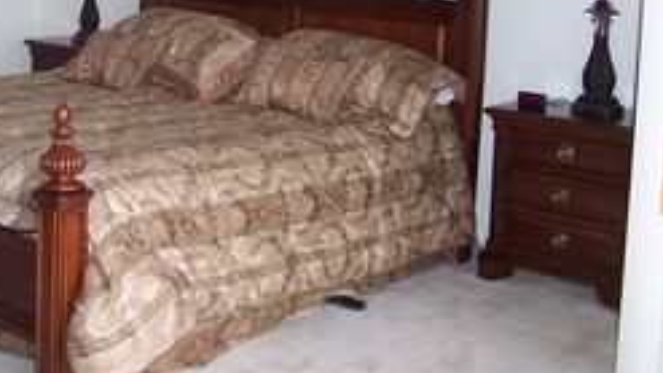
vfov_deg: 19.7
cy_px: 46
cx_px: 174
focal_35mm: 60
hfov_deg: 34.2
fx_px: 1055
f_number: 2.8
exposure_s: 1/60
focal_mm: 5.6
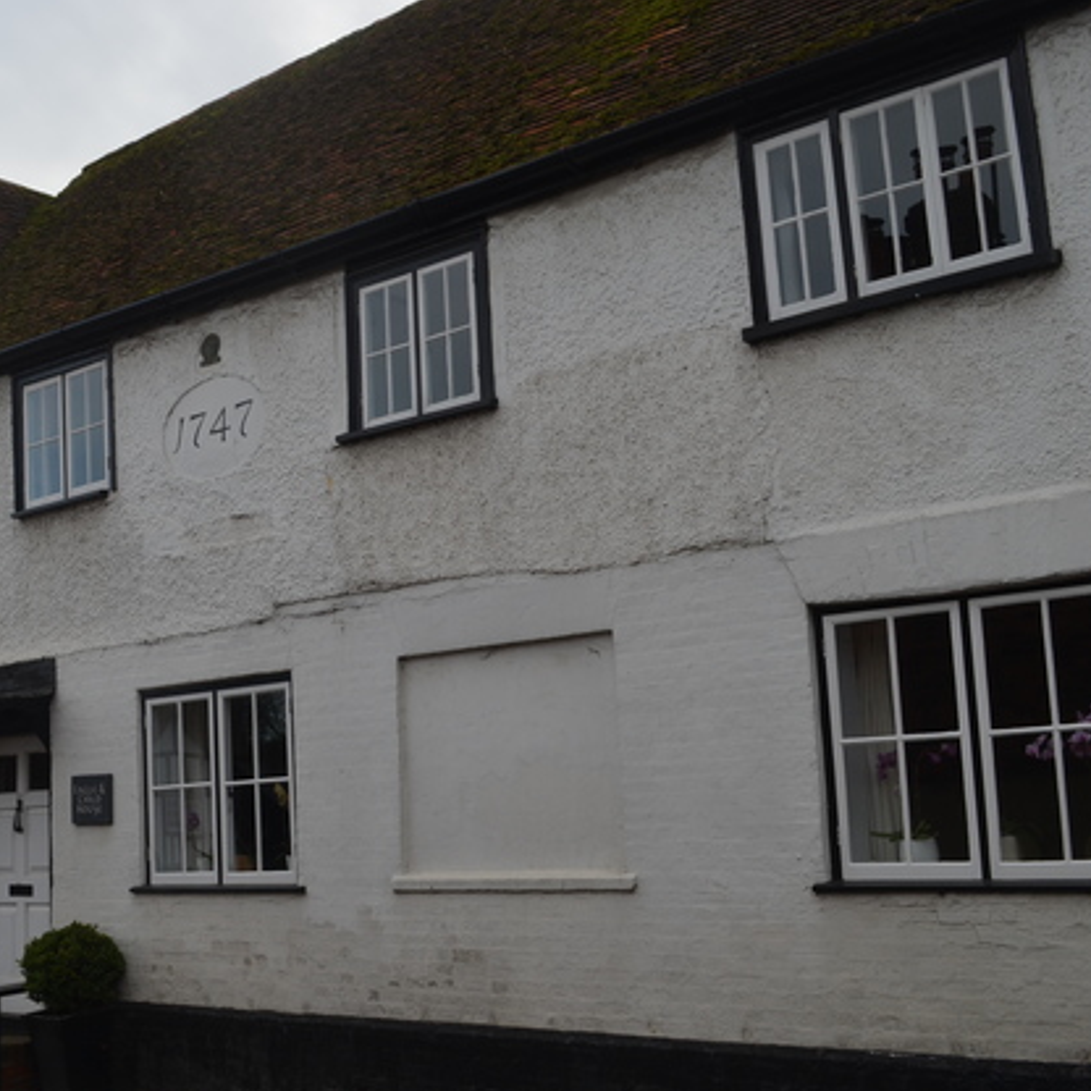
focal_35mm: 47
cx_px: 291
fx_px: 1676
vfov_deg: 36.1
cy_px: 552
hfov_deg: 35.4
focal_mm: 24
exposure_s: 1/250
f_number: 8
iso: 200
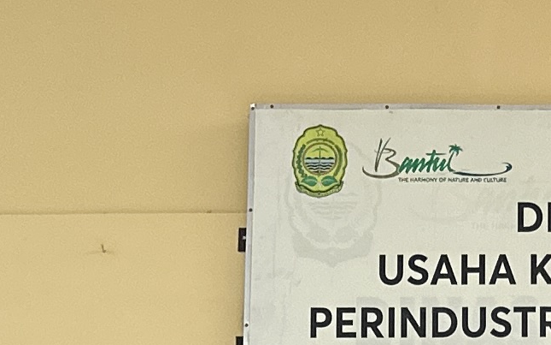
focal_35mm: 159
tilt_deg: +11.4
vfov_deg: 7.2
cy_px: 1110
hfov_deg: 12.8
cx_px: 662
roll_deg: -0.3
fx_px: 2387
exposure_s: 1/887
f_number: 1.78
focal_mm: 6.86
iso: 80
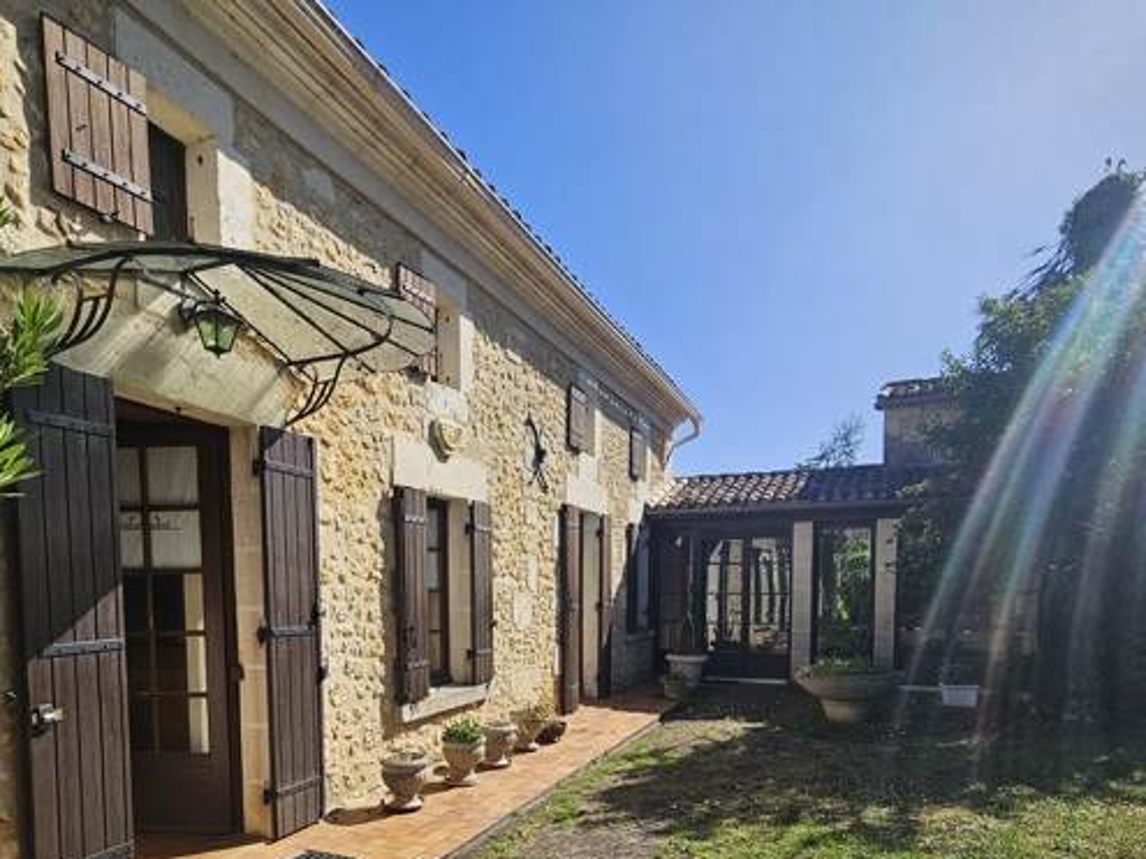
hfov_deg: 78.9
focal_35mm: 21
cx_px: 535
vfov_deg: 59.6
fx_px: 695
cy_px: 658
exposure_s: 1/2082
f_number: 2.2
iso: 50
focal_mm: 2.2
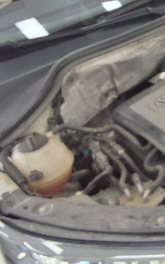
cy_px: 79
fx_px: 482
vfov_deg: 30.3
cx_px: 196
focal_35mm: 67
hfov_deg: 18.4
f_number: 1.9
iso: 64
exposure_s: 1/60
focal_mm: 2.91
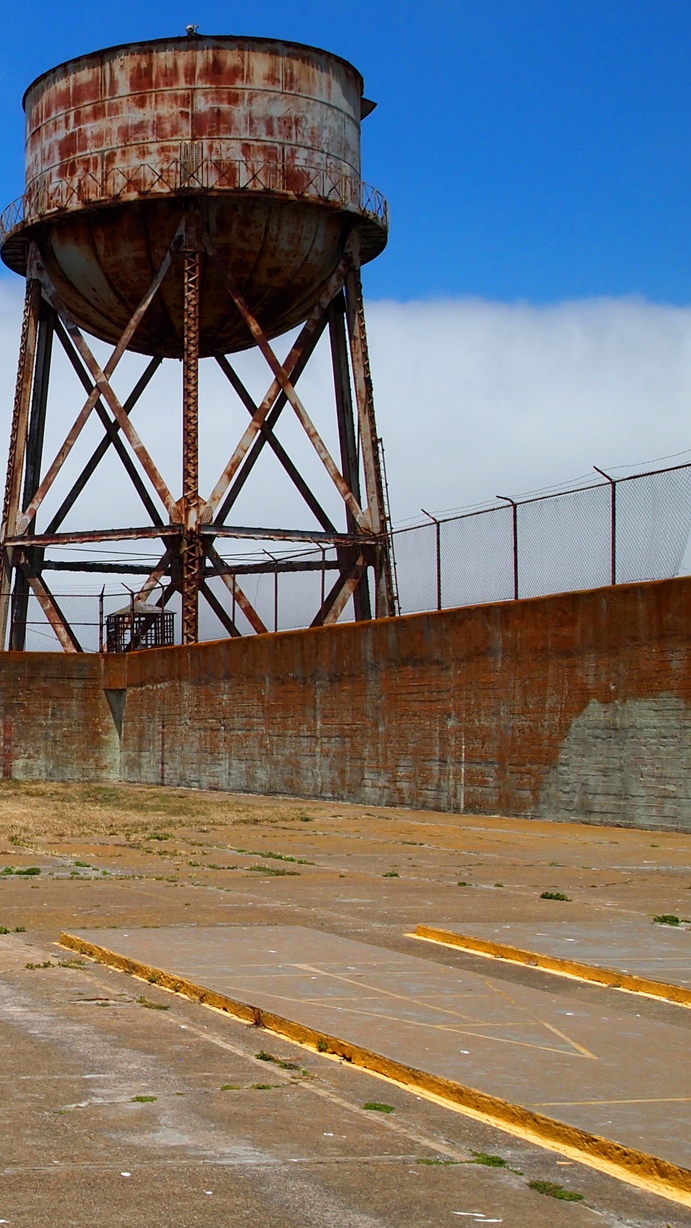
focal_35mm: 55
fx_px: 1792
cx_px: -178
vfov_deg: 37.8
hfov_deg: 20.2
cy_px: 602
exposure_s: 1/500
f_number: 10
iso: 200
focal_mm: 15
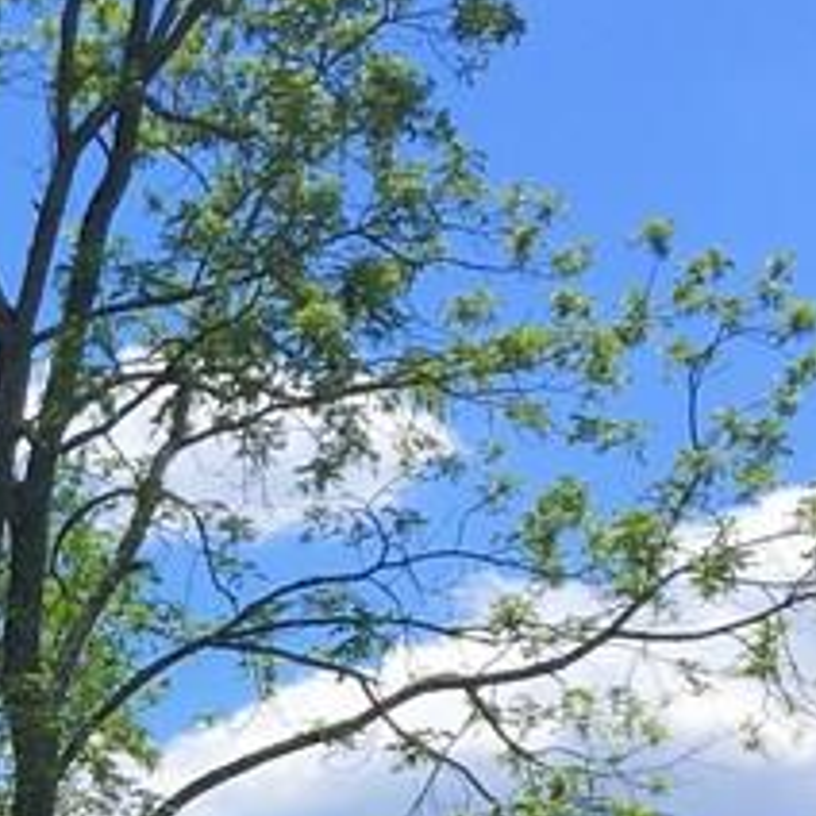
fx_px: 3307
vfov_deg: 13.0
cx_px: -620
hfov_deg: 12.9
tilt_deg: +3.1
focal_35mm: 124
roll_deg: +0.2
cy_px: 1343
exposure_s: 1/1832
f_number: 2.2
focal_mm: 4.15
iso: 25
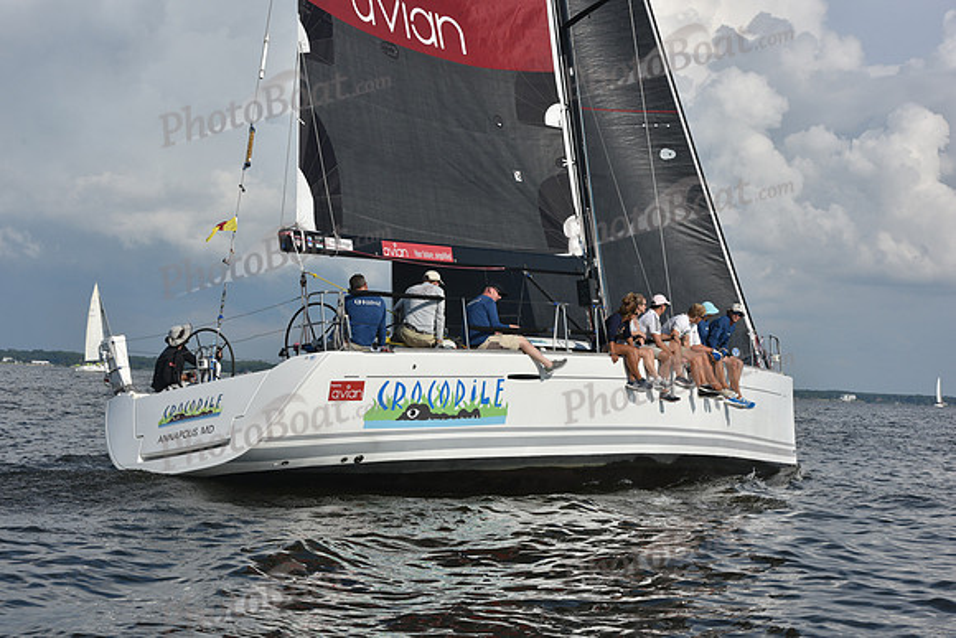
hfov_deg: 28.8
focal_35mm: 70
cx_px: 478
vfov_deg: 19.5
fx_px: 1859
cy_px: 319
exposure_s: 1/1250
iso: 250
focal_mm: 70
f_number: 10
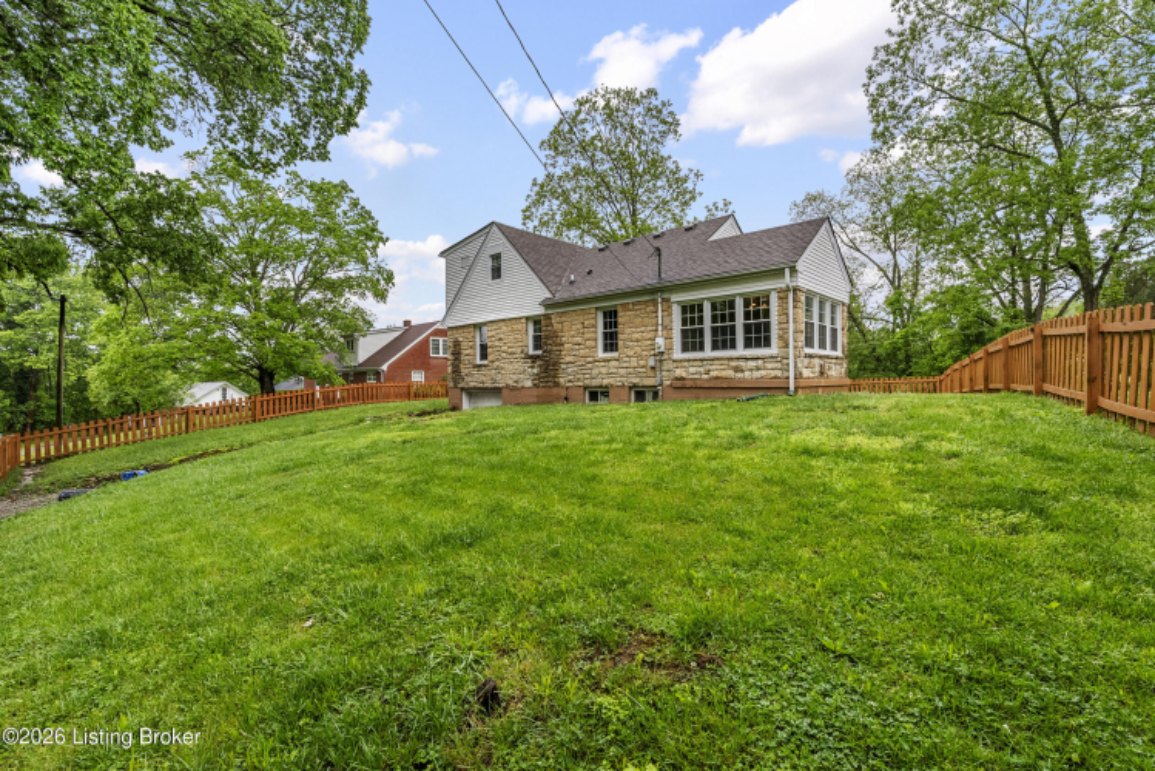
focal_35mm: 16
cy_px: 386
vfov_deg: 73.8
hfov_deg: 96.7
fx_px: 514
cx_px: 578
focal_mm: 16
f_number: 11
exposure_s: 1/500
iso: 1000
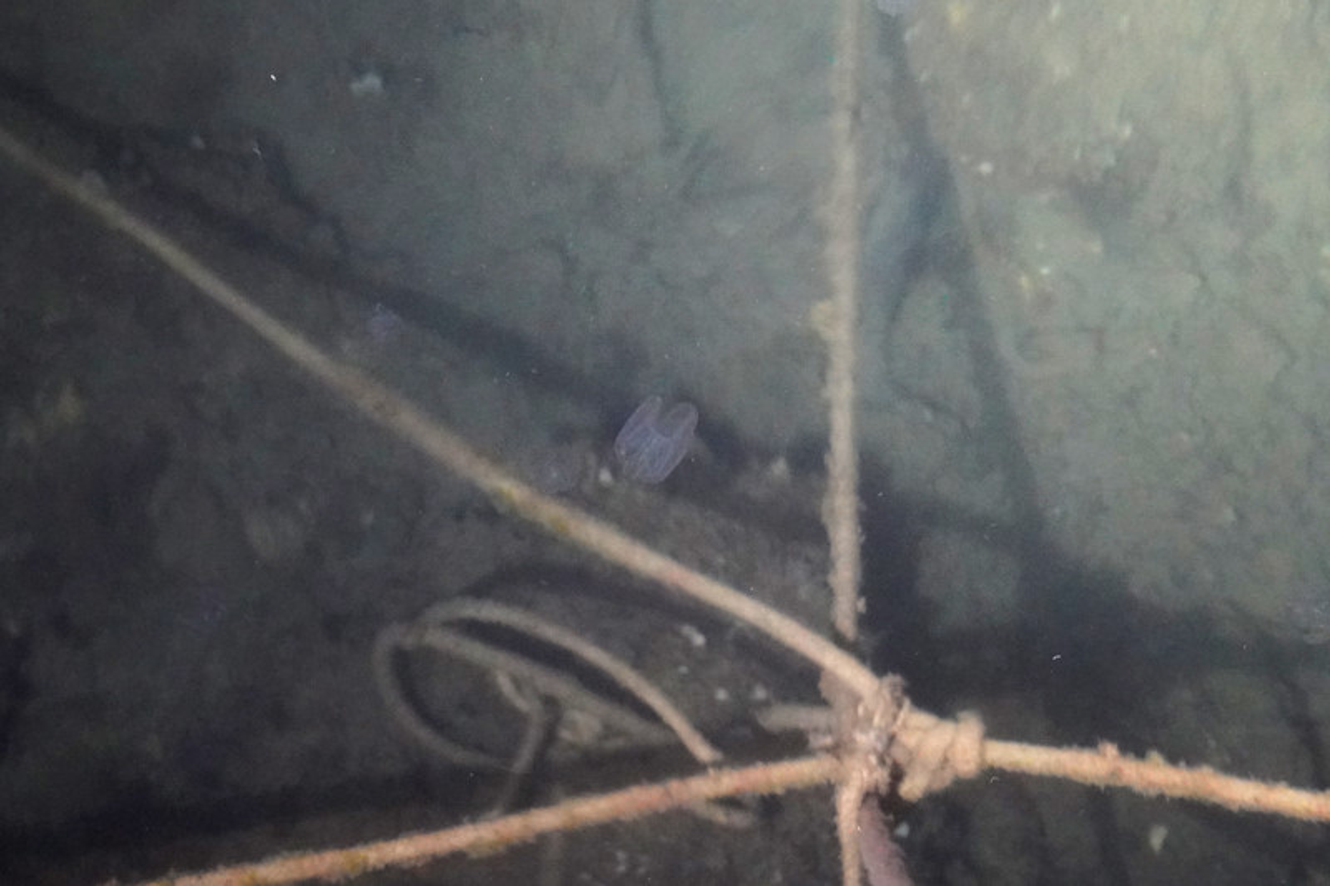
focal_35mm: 75
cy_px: 443
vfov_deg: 18.2
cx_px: 665
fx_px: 2770
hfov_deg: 27.0
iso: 6400
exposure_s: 1/6
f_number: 5.6
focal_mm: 50
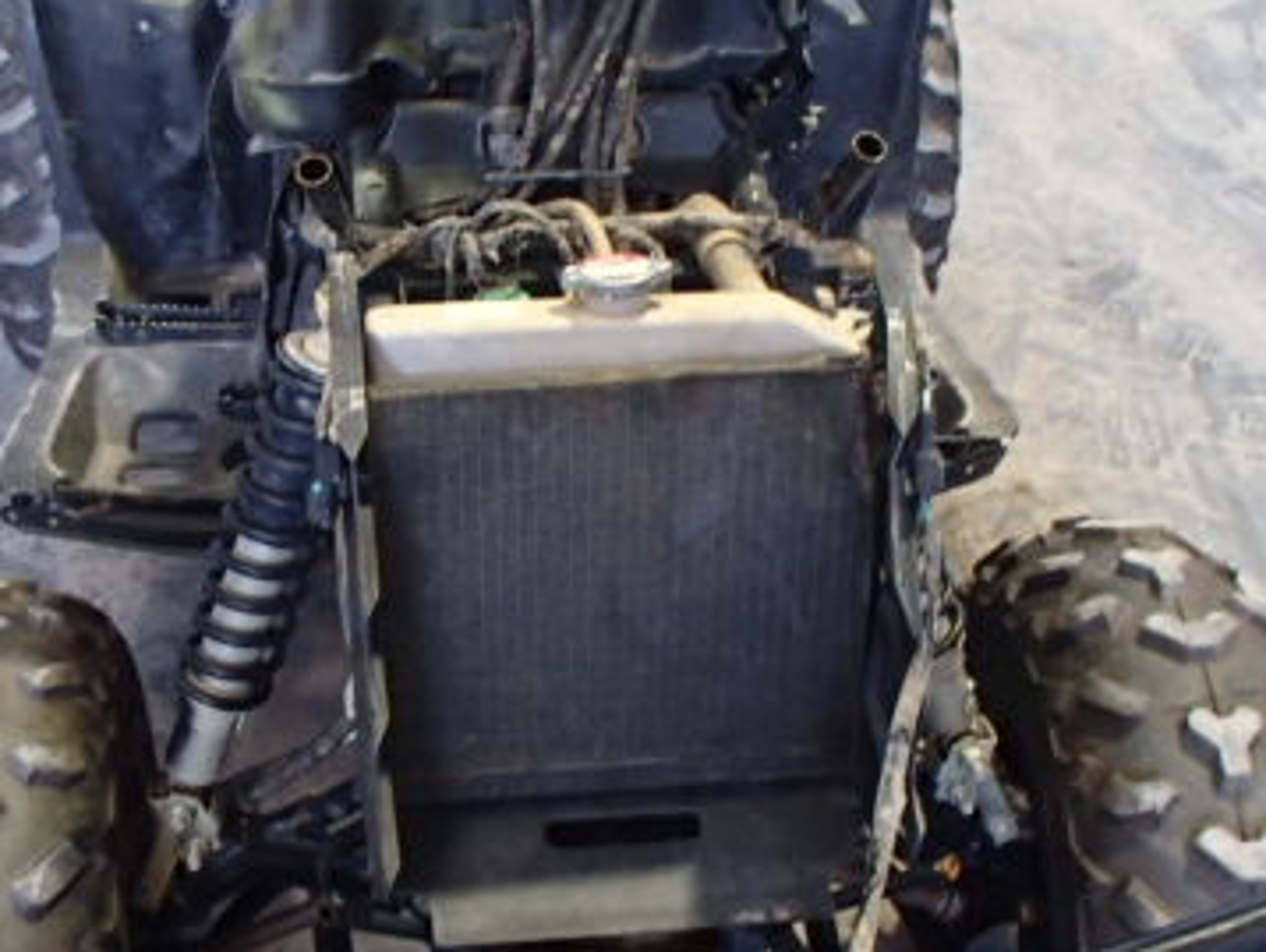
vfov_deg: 29.1
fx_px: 1830
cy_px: 531
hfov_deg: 38.1
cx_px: 594
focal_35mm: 50
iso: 640
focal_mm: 5
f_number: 3.9
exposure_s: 1/30
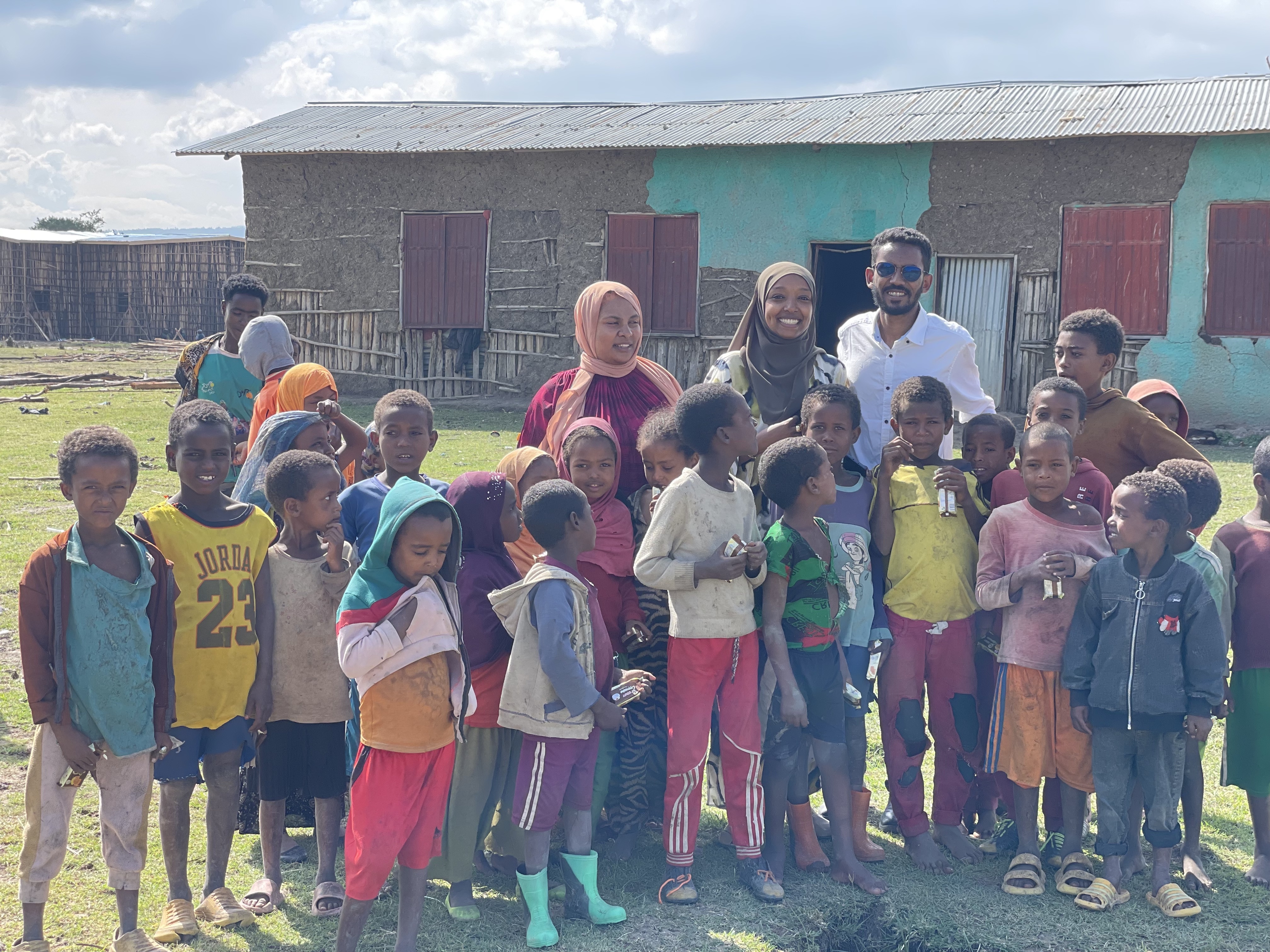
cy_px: 476
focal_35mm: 52
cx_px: 635
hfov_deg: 36.8
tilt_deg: -3.6
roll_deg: -1.0
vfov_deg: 28.0
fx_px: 1908
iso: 32
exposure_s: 1/457
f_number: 2
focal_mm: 6
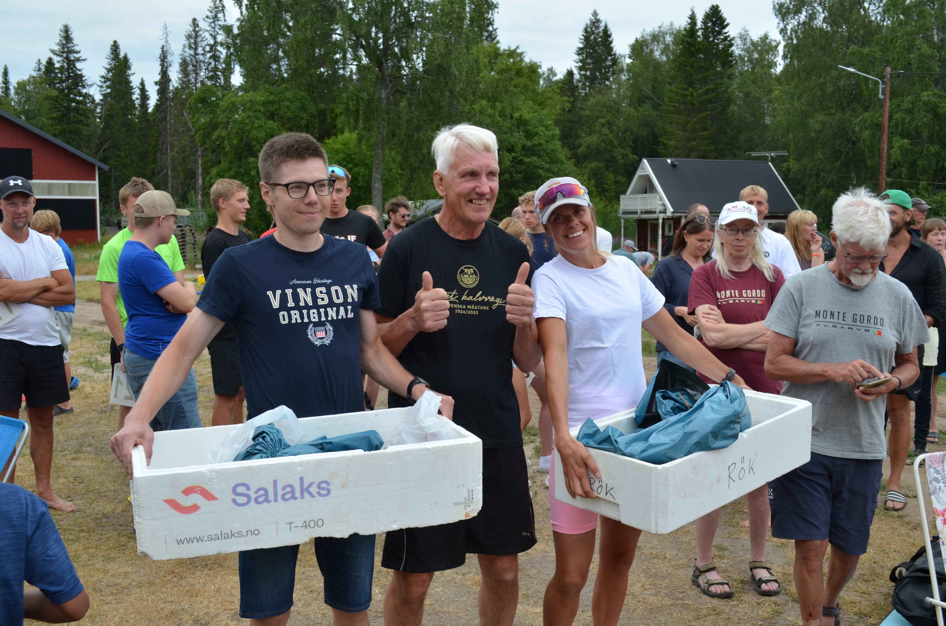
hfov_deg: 53.2
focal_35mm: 36
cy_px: 313
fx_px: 944
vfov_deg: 36.7
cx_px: 473
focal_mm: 24
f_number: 7.1
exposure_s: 1/200
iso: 200
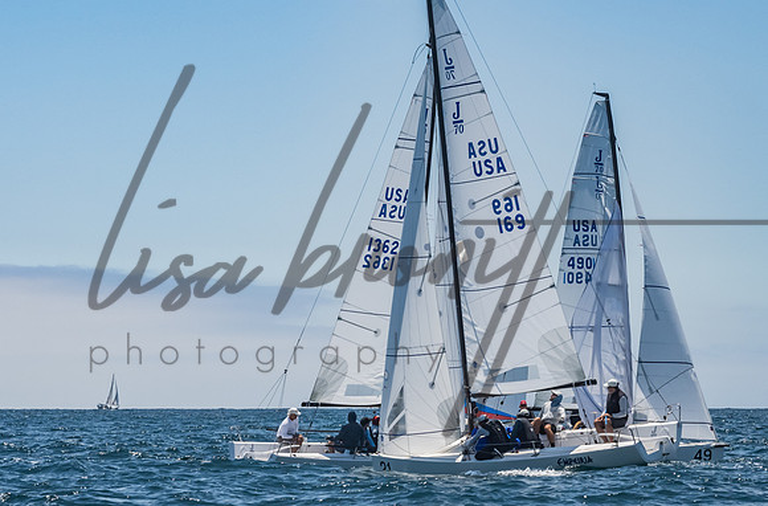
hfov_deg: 11.7
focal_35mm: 177
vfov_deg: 7.7
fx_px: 3761
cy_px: 283
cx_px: 333
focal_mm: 102
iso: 640
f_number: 14
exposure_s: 1/1600
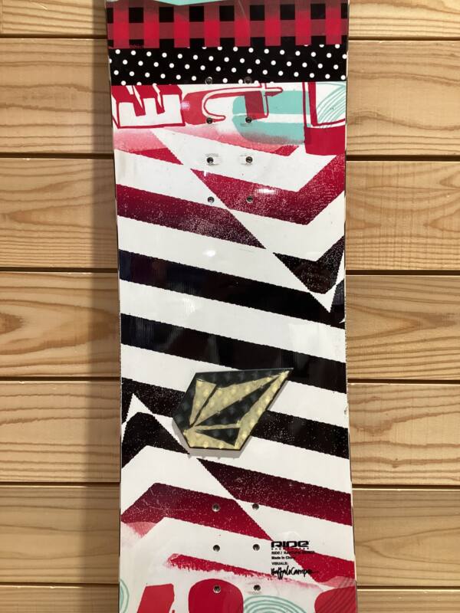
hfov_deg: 45.4
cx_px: 230
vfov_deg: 58.4
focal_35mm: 31
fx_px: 549
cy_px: 306
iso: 100
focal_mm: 3.3
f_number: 2.4
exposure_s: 1/50
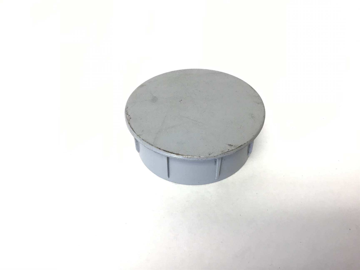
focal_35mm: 31
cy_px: 135
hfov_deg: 58.3
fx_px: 322
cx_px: 180
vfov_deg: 45.4
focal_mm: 3.3
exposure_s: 1/30
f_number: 2.4
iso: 25
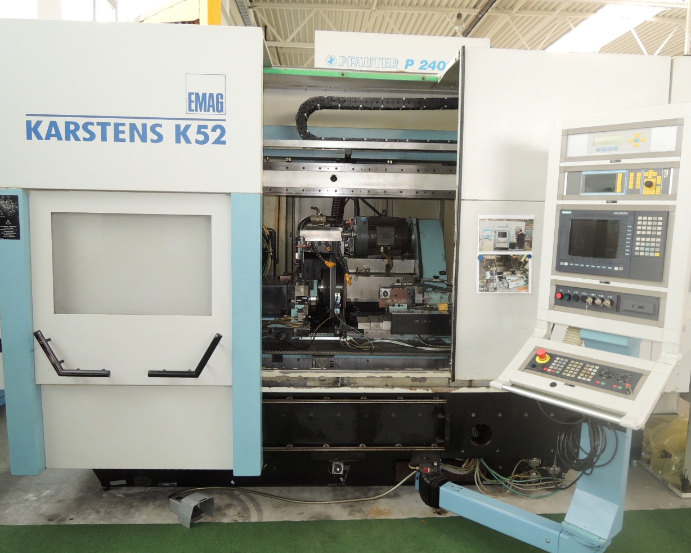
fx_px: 532
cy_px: 280
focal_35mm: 26
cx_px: 351
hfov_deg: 66.0
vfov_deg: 54.9
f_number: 2.8
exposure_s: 1/40
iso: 110
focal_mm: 4.3
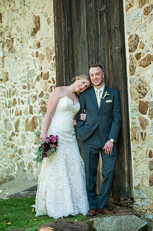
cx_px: 76
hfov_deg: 13.7
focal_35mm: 100
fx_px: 639
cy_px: 116
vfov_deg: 20.4
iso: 160
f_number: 3.2
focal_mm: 100
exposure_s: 1/320
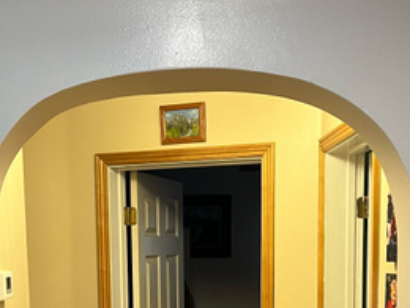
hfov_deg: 30.3
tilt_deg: -6.4
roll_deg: +0.6
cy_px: 325
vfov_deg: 21.9
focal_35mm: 64
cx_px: 210
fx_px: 758
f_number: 1.5
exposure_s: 1/60
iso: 160
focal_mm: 5.7
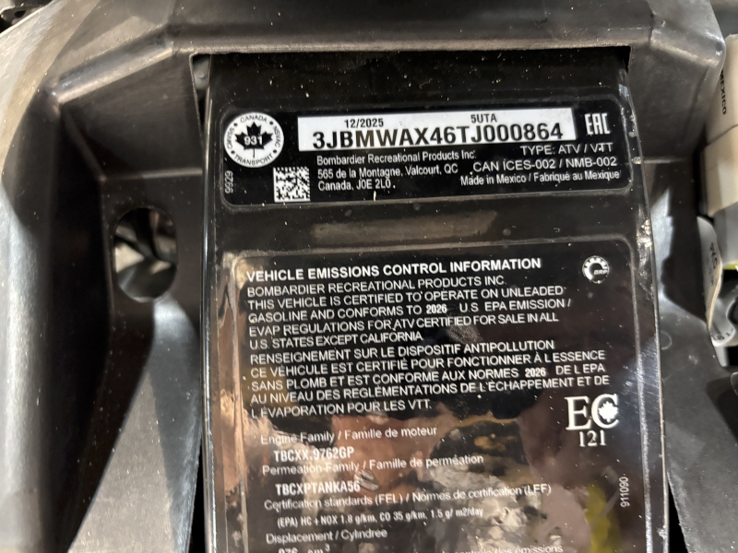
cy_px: 276
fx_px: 554
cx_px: 369
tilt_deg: -54.5
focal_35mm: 26
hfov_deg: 67.3
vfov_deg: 53.1
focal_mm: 5.96
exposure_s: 1/30
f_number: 1.6
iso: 800
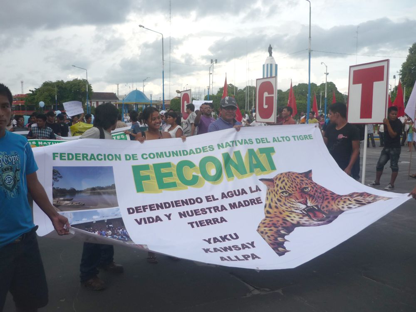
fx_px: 397
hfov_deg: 55.4
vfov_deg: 42.9
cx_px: 208
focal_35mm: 33
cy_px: 156
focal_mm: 5.5
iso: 100
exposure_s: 1/125
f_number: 8
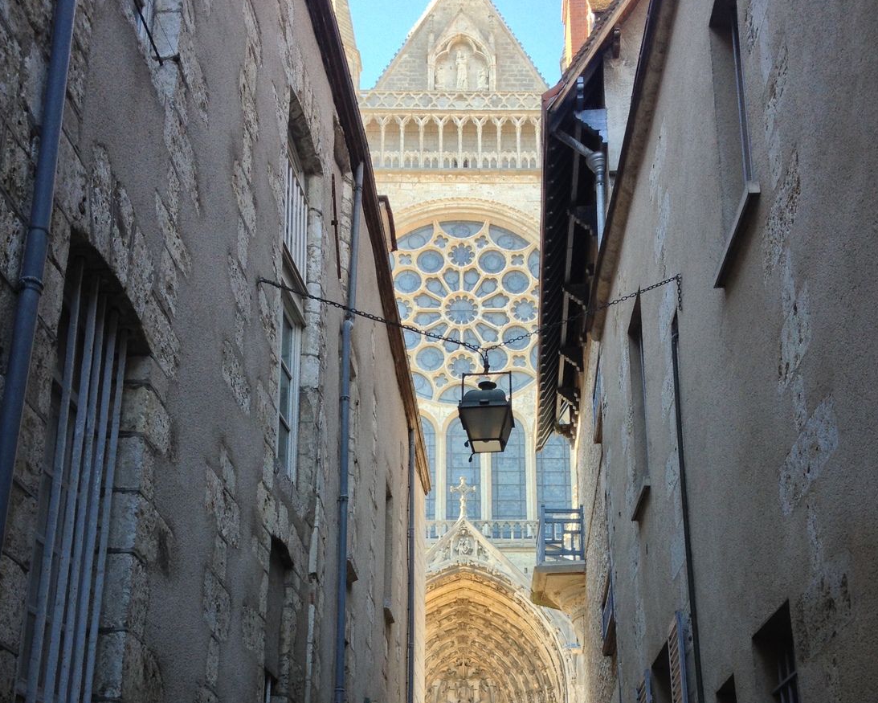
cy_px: 573
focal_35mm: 50
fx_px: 1300
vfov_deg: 29.5
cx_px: 463
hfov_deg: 37.3
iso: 64
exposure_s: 1/120
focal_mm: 4.28
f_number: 2.4
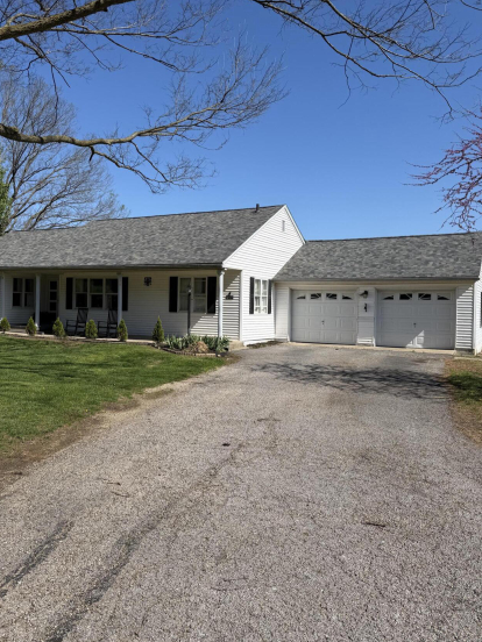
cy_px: 306
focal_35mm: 29
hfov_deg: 48.1
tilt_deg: +0.1
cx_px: 208
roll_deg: -1.1
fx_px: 538
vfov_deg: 61.6
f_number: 1.78
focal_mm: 6.76
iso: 80
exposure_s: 1/5319
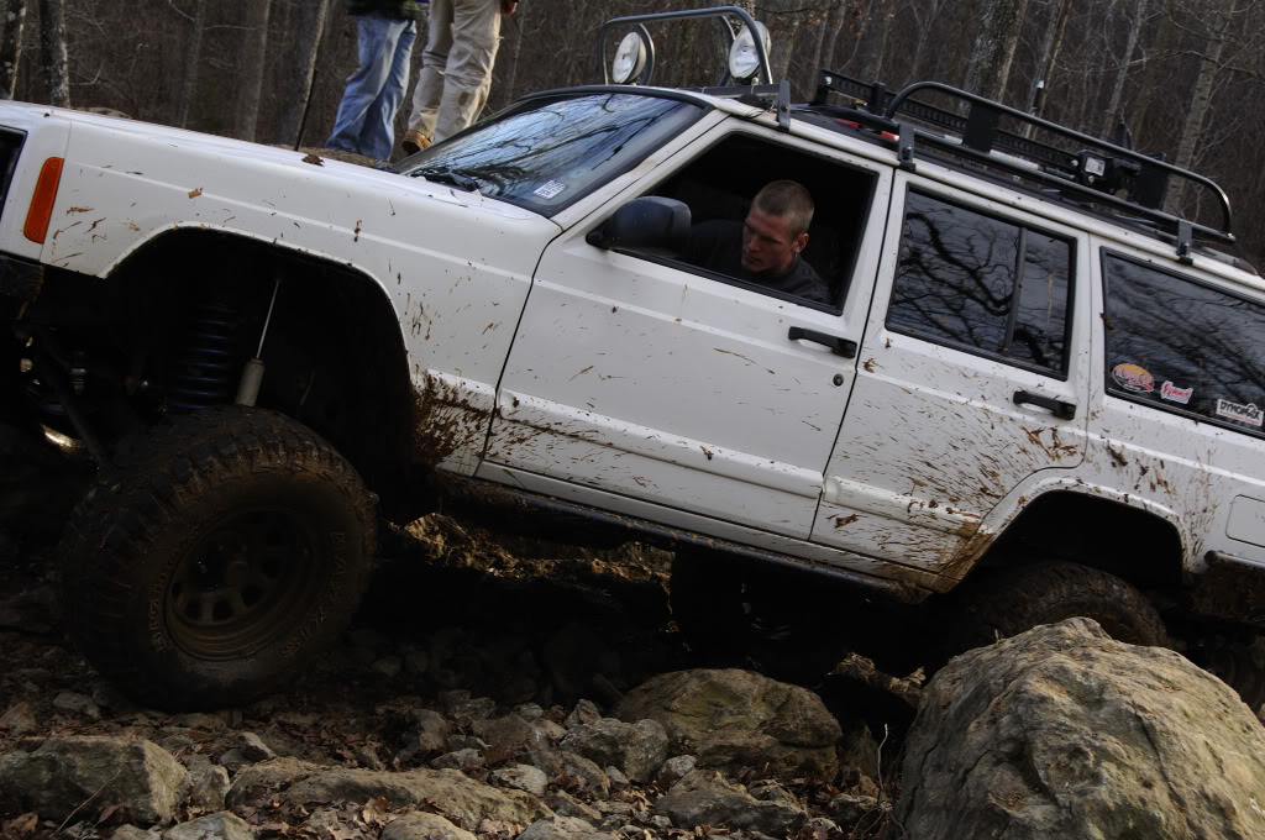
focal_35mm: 60
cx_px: 632
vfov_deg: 22.6
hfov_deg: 33.4
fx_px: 2106
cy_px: 420
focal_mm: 40
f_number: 8
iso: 200
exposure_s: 1/125
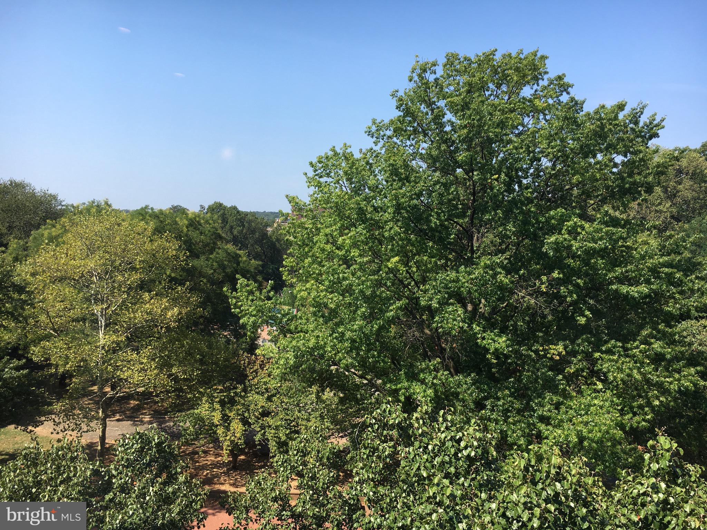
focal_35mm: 29
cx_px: 354
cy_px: 265
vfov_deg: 48.2
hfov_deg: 61.7
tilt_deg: -6.8
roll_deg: -0.2
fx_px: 592
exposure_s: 1/1068
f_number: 2.2
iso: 25
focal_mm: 4.15
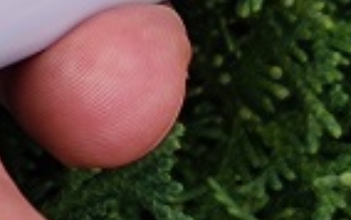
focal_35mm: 136
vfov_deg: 9.2
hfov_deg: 13.1
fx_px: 1302
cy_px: -173
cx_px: -366
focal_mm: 5.43
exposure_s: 1/442
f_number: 1.89
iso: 50
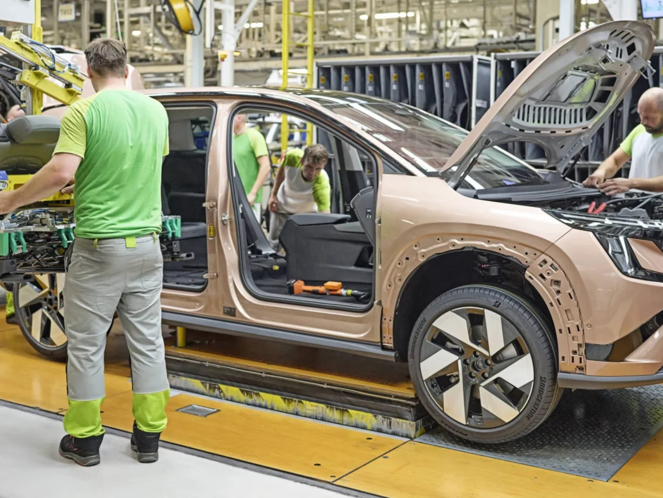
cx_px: 305
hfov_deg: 38.2
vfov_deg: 29.0
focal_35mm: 50
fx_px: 958
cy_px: 194
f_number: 2
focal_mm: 35
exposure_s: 1/500
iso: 800
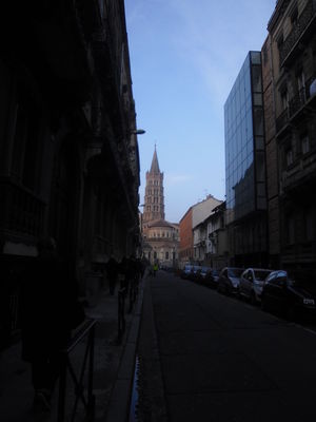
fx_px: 341
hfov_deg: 49.7
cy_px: 211
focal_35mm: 28
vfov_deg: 63.4
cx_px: 158
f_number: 2.6
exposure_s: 1/400
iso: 64
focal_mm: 4.65
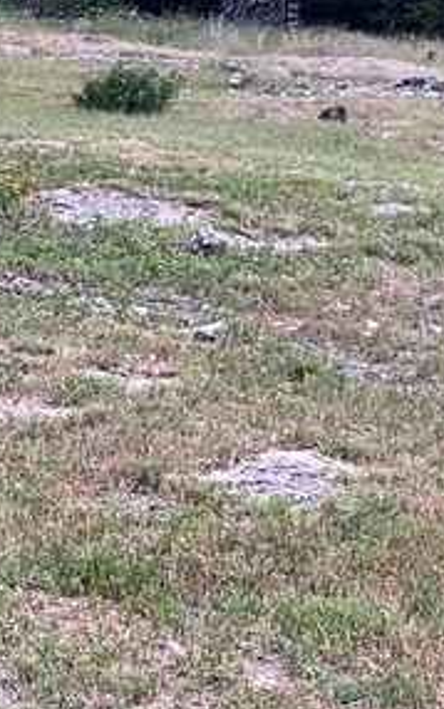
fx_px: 2128
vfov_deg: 18.8
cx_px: 40
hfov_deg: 11.8
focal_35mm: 110
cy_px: 535
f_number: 1.8
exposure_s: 1/122
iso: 20
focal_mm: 3
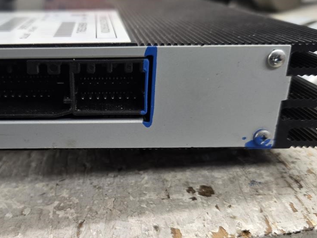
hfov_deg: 45.5
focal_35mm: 40
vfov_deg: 35.8
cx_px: 86
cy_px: 147
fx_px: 366
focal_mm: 5.4
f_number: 1.8
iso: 400
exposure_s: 1/120
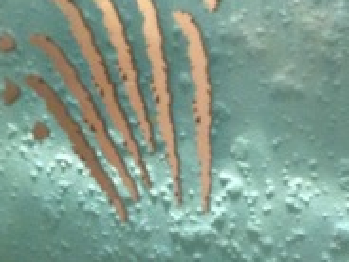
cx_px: 205
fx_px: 1149
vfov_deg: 12.8
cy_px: 258
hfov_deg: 17.3
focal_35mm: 114
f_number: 2.4
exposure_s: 1/15
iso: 400
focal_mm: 4.28
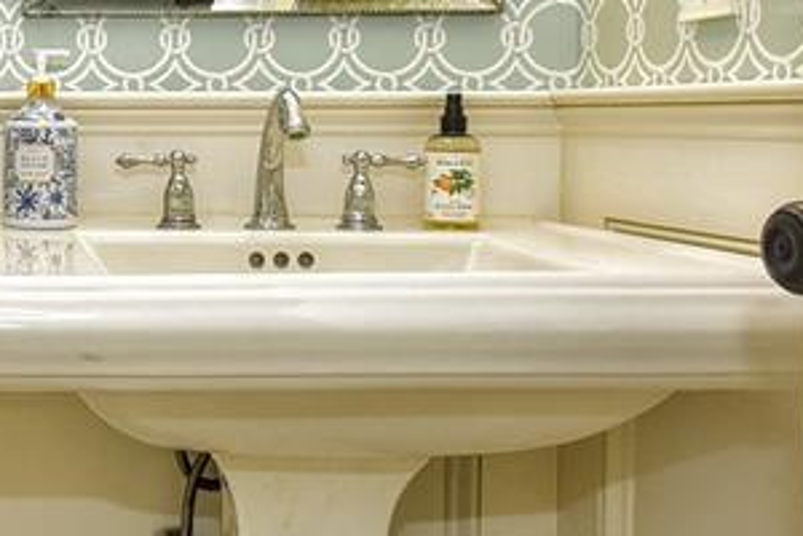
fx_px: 1294
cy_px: 143
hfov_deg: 30.4
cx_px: -107
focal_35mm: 58
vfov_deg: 23.2
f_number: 11
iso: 1250
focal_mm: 17
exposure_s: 1/13
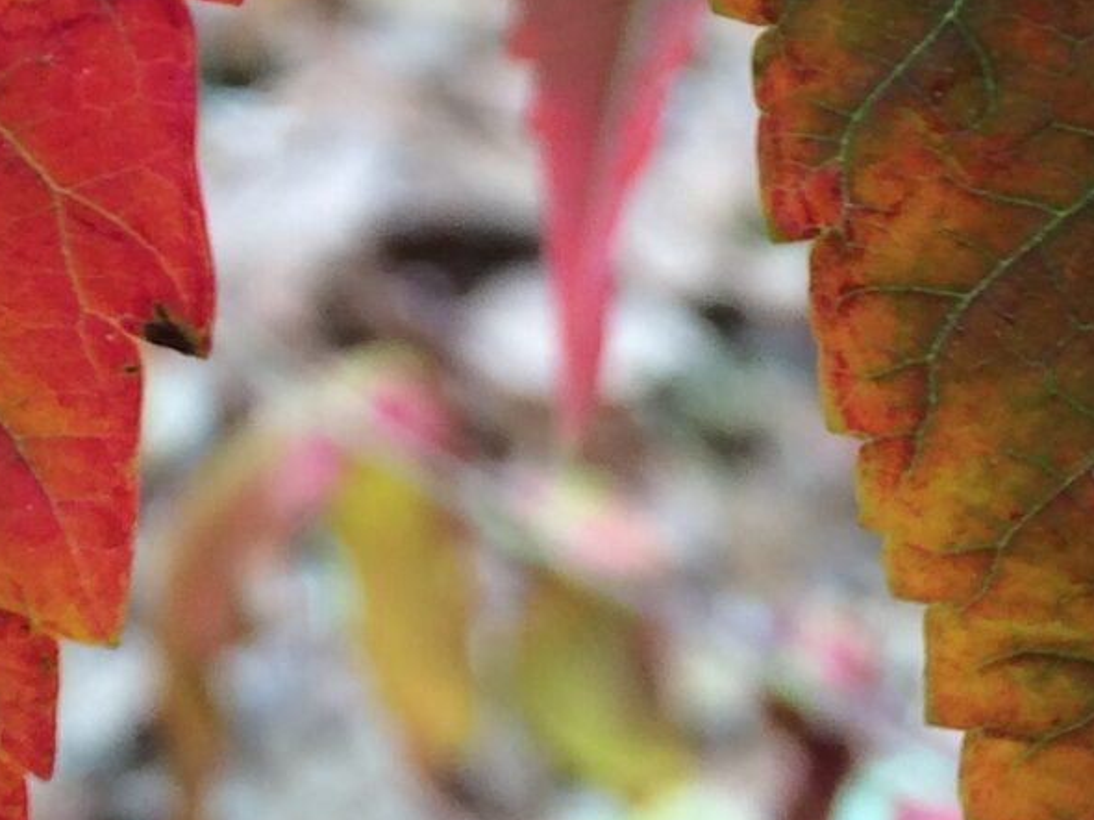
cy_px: -344
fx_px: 4108
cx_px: -202
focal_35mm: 130
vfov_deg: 11.0
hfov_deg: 14.7
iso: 50
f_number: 2.2
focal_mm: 4.12
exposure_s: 1/120
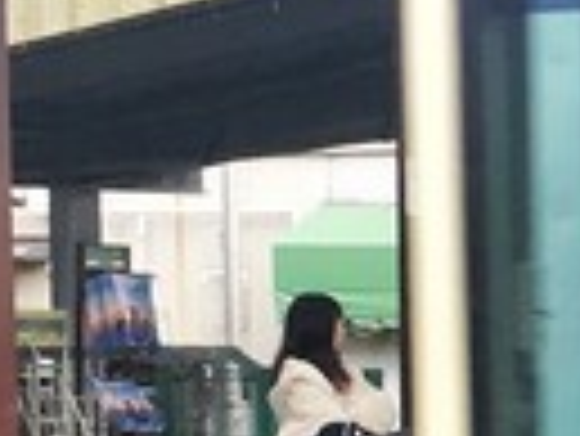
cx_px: 1052
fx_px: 3857
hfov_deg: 8.3
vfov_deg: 6.3
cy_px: 823
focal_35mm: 230
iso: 25
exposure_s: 1/40
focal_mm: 4.15
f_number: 2.2
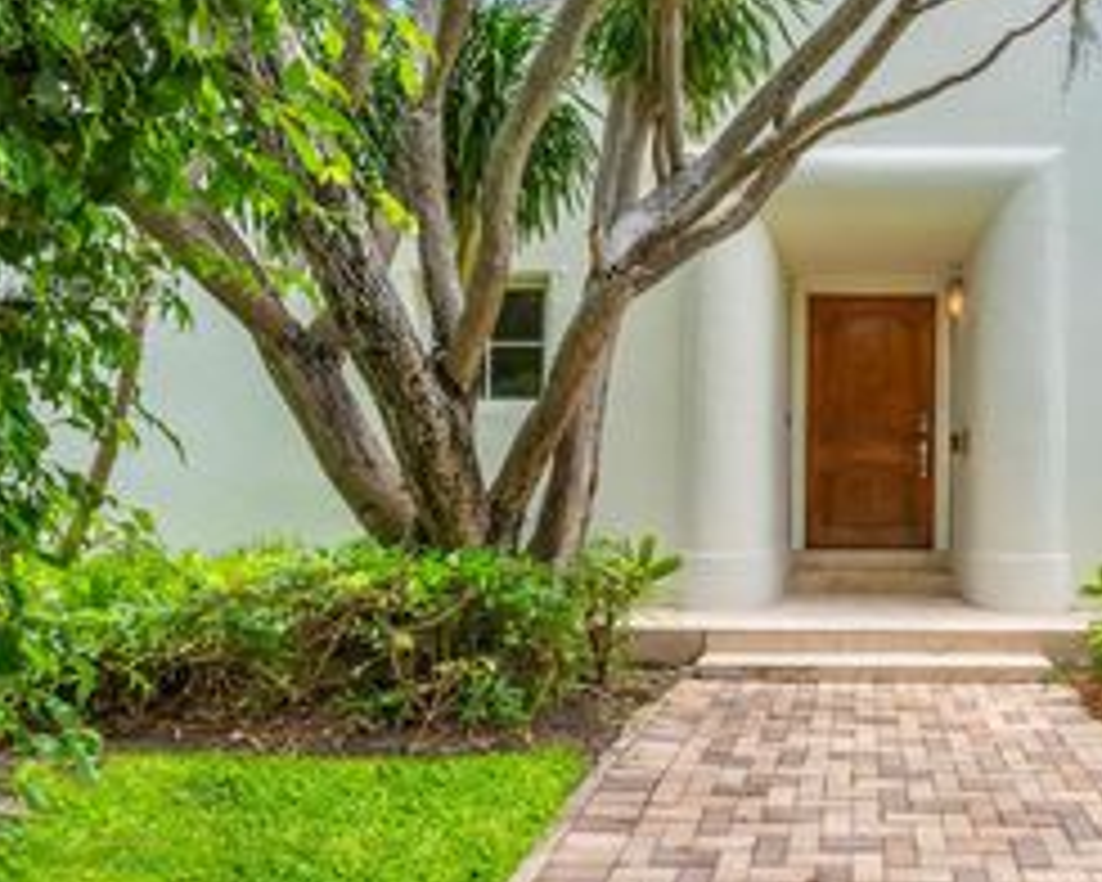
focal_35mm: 23
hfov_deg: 66.7
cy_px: 292
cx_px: 864
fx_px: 750
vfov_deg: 59.4
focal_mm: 12
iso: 125
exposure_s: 1/160
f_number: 8
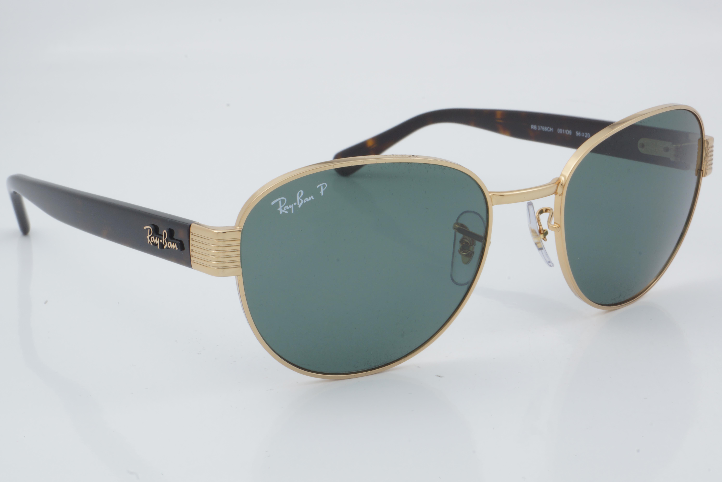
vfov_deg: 18.2
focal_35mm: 75
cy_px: 241
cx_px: 361
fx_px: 1504
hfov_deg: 27.0
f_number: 32
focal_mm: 50
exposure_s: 1/3
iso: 100
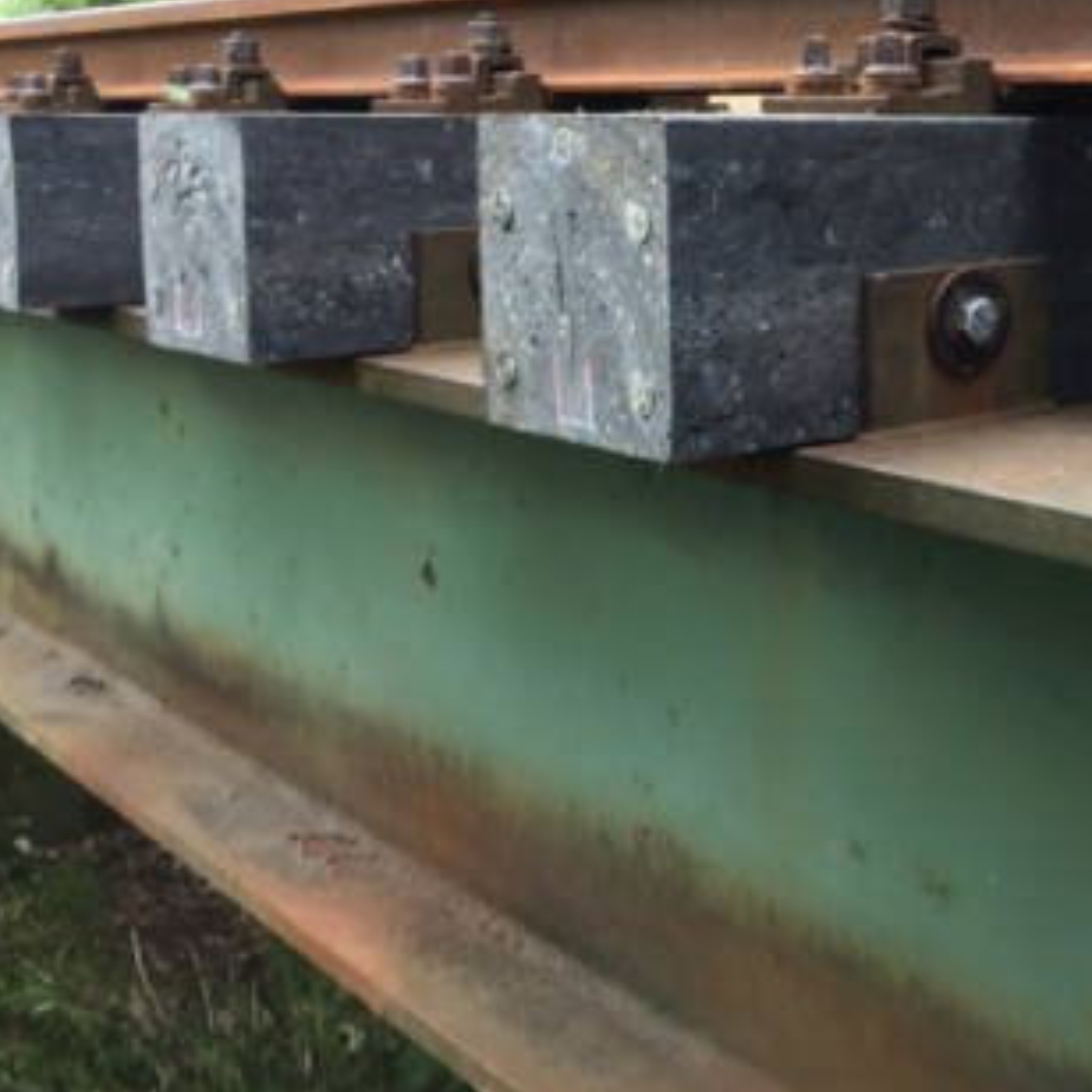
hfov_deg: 32.3
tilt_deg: -6.4
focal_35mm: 50
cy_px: 333
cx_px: 993
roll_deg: +0.6
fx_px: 1785
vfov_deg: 33.6
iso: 32
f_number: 2.2
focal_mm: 4.15
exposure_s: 1/60
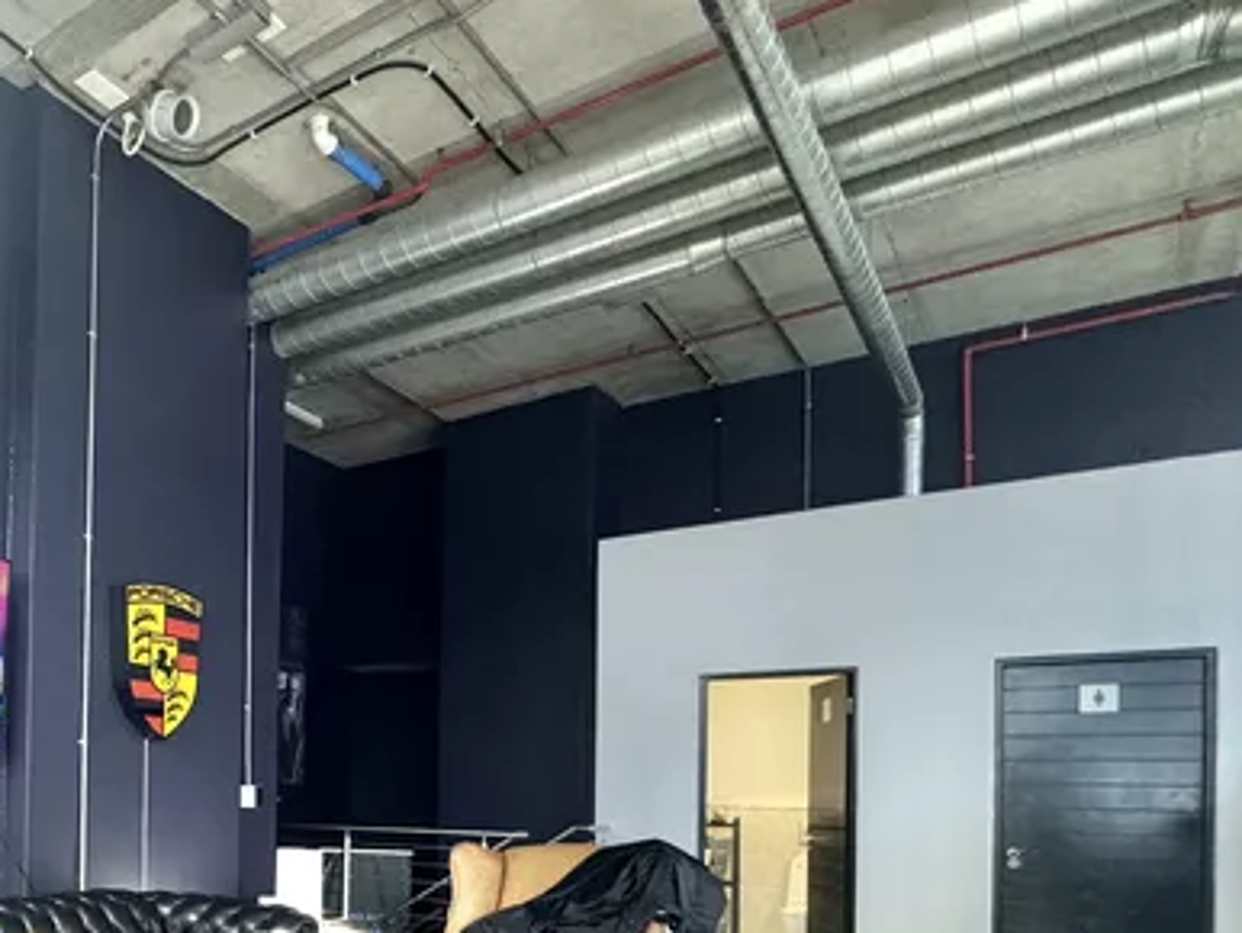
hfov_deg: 52.7
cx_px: 87
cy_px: 779
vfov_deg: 45.2
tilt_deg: -0.2
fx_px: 1041
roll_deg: -1.0
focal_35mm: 29
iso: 500
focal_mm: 2.22
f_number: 2.2
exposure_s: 1/50
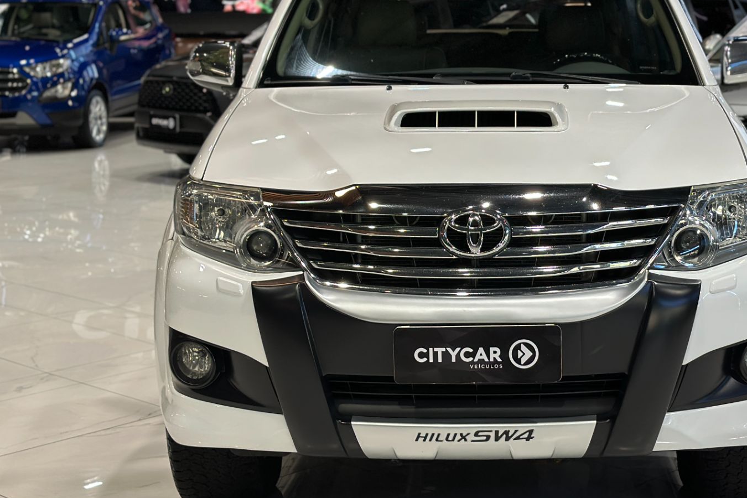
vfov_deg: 19.2
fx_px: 1473
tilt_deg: -8.2
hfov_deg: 28.3
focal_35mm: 71
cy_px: 195
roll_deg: +0.4
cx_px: 469
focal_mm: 6.86
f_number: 1.78
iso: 100
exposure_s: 1/120
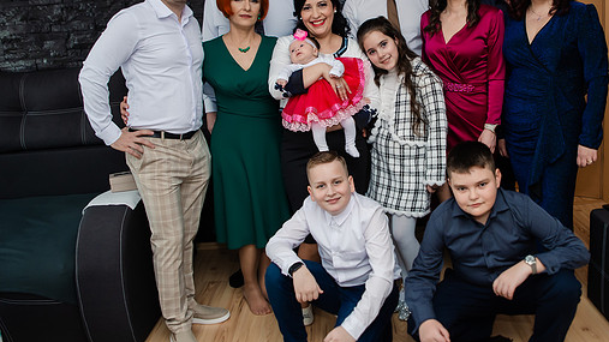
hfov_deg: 57.4
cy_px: 93
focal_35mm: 34
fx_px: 549
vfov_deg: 34.1
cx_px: 374
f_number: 3.5
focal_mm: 24
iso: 500
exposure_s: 1/250
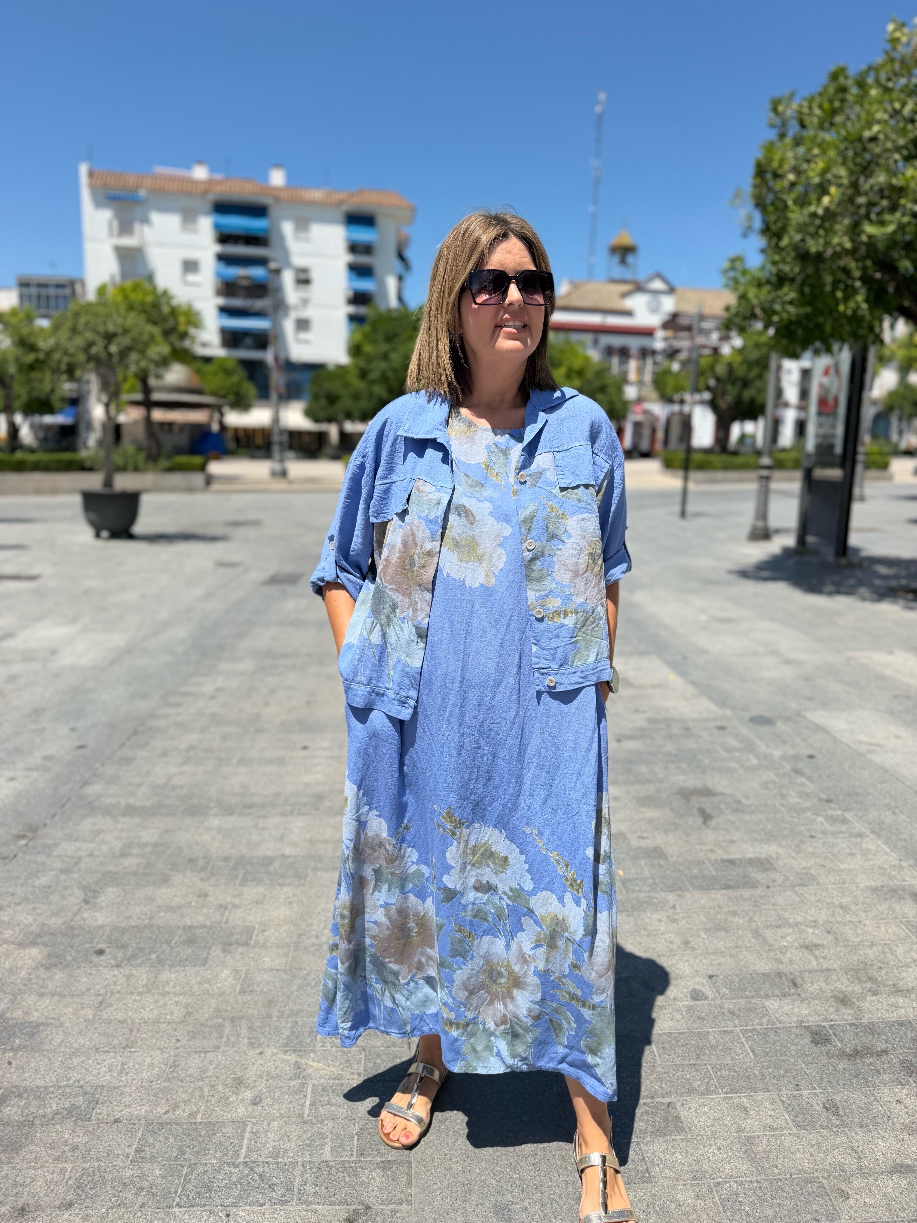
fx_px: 848
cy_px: 612
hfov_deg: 56.8
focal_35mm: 24
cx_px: 458
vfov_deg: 71.6
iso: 80
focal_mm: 6.76
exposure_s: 1/5319
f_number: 1.78
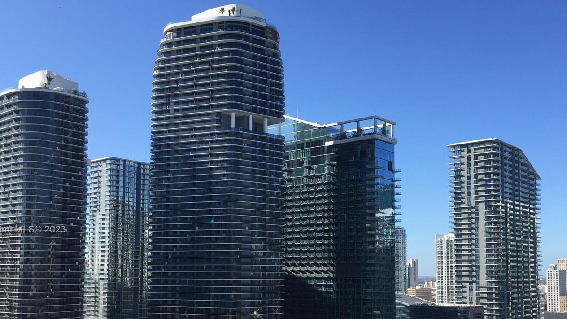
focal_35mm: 40
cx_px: 281
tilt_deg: +4.0
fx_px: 601
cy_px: 230
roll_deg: -0.6
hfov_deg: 50.5
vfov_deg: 29.3
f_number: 2.2
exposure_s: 1/1099
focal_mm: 4.15
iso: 32
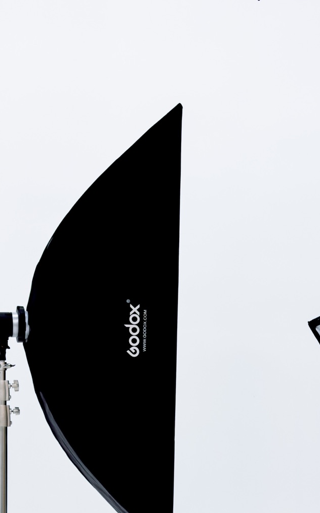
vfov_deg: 25.6
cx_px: 263
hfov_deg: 16.2
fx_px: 1117
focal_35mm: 80
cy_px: 379
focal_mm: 6.76
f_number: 1.8
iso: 50
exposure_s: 1/120
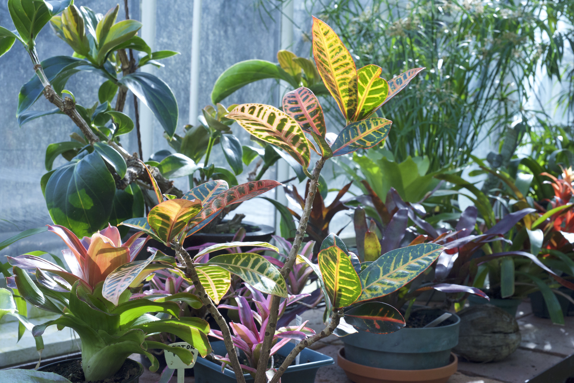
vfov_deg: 27.0
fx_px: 797
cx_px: 287
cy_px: 192
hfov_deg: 39.6
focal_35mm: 50
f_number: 10
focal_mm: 50
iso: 1600
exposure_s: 1/200
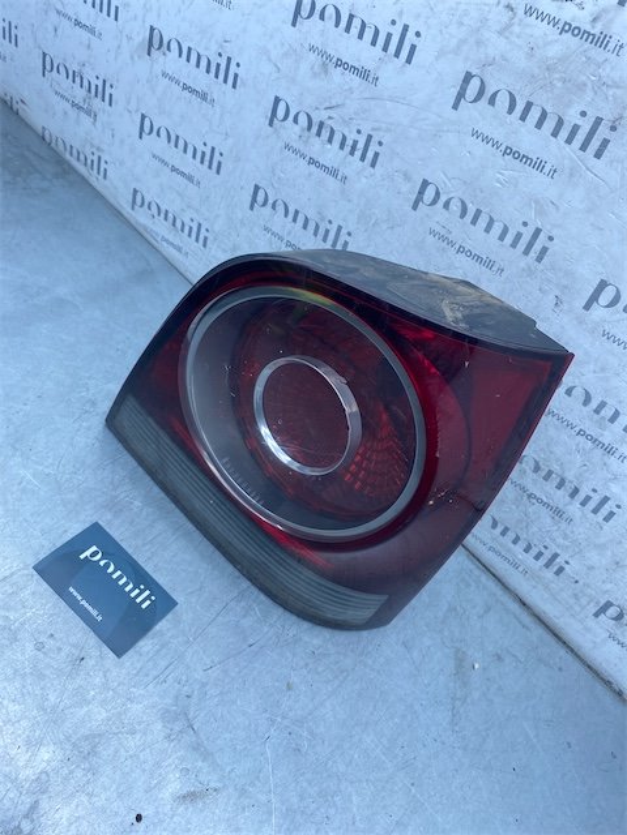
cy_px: 418
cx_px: 314
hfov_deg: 53.1
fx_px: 628
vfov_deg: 67.3
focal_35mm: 26
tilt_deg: -45.4
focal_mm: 4.25
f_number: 1.8
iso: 32
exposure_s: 1/637
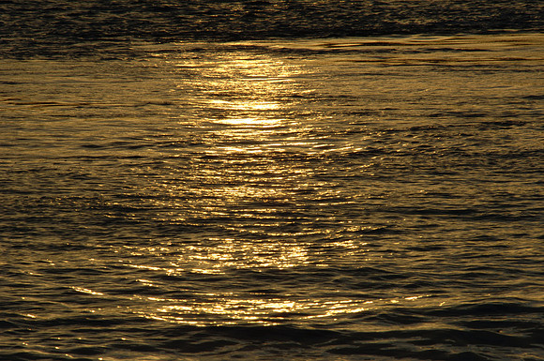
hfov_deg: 3.4
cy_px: 180
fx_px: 9054
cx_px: 272
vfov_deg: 2.3
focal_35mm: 600
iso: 160
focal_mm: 400
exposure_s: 1/250
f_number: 20
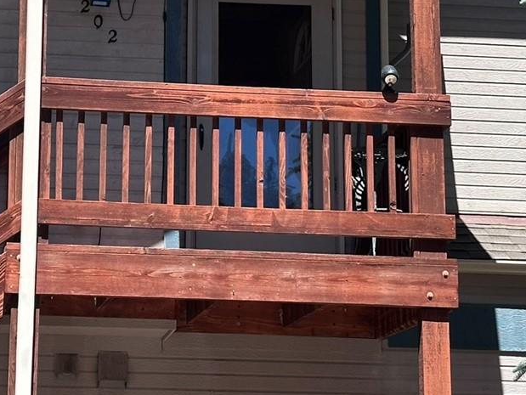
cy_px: 71
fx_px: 1885
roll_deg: -0.2
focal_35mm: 124
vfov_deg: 11.9
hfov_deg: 15.9
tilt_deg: +15.1
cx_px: 219
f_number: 1.78
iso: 64
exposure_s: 1/2114
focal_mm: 6.86
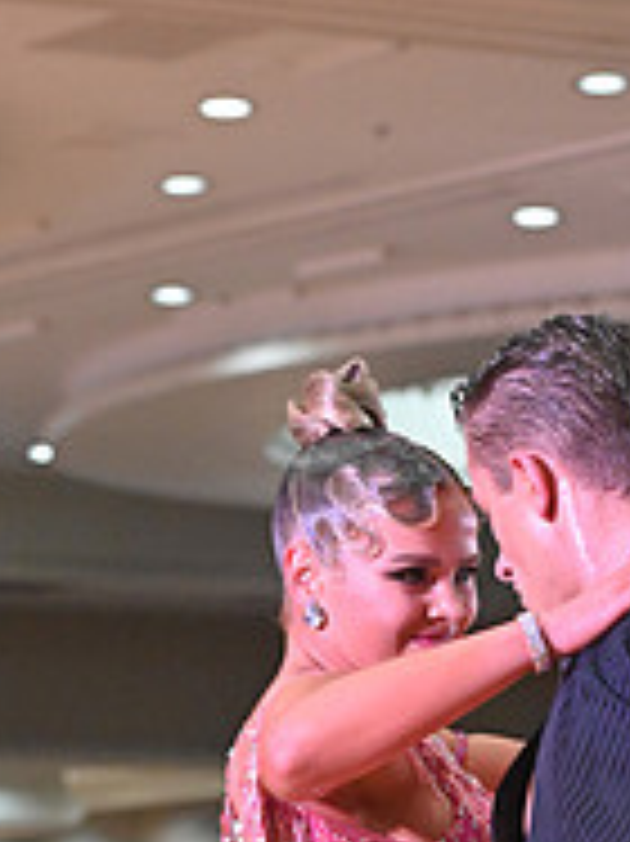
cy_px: 1225
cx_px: 655
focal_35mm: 257
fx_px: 6244
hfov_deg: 5.8
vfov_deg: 7.6
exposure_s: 1/400
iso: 5000
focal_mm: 86
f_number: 5.6
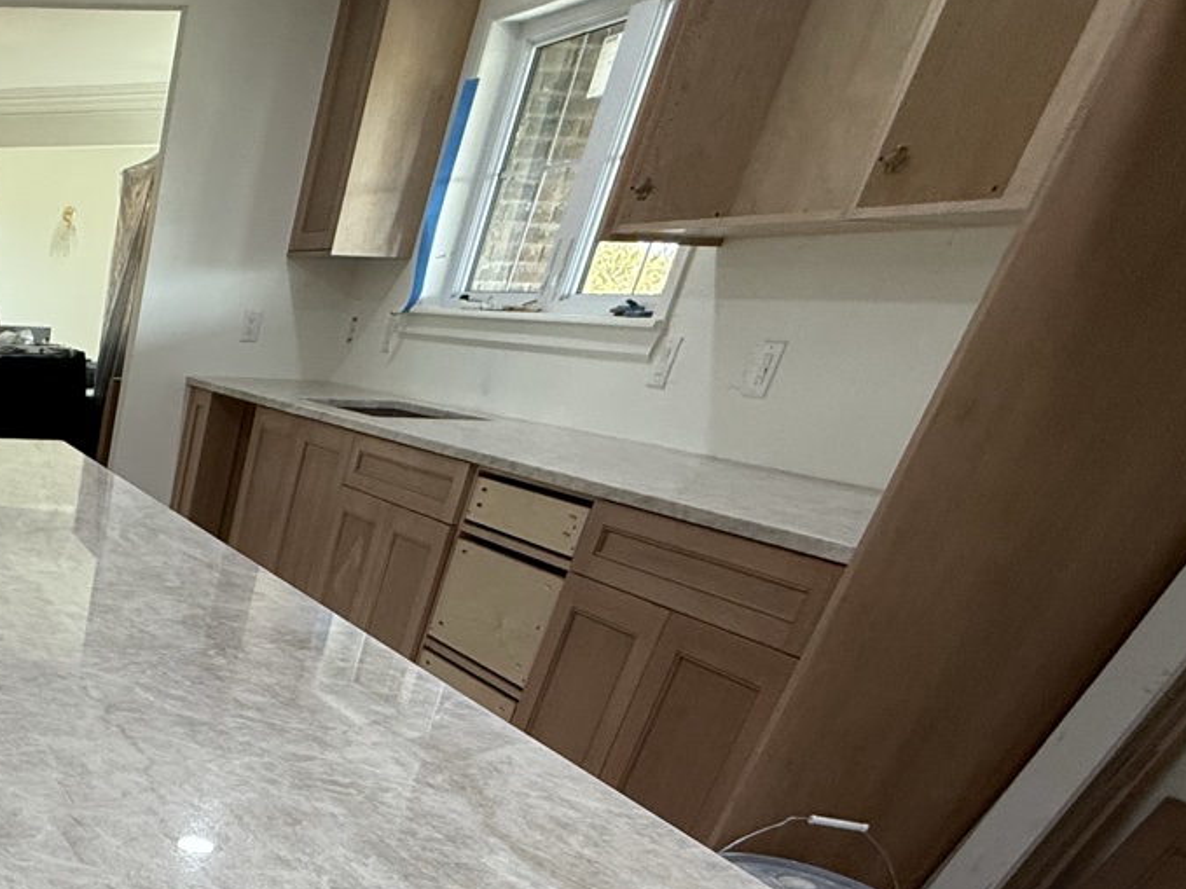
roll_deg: -2.3
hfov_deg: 41.7
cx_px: -166
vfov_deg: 35.6
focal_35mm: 33
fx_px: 1130
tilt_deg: -32.5
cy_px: 1011
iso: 200
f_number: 2.2
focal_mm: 2.22
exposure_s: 1/120
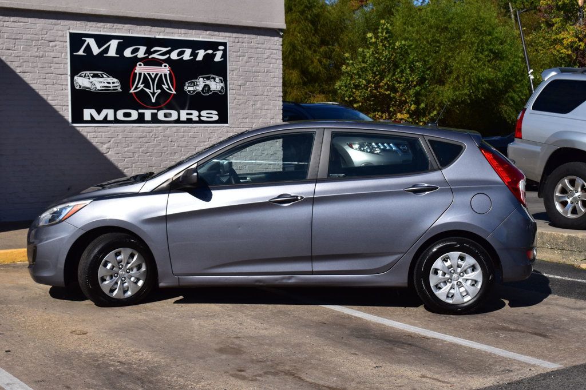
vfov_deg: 23.8
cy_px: 195
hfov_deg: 35.1
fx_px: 927
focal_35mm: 57
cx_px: 293
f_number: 11
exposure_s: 1/500
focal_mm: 38
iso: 200
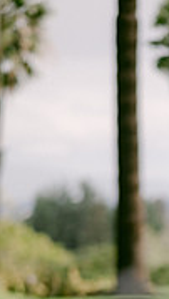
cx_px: 224
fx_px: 2194
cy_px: 332
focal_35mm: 276
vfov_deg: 7.8
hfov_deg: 4.4
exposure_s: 1/6400
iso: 200
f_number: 1.4
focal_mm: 105
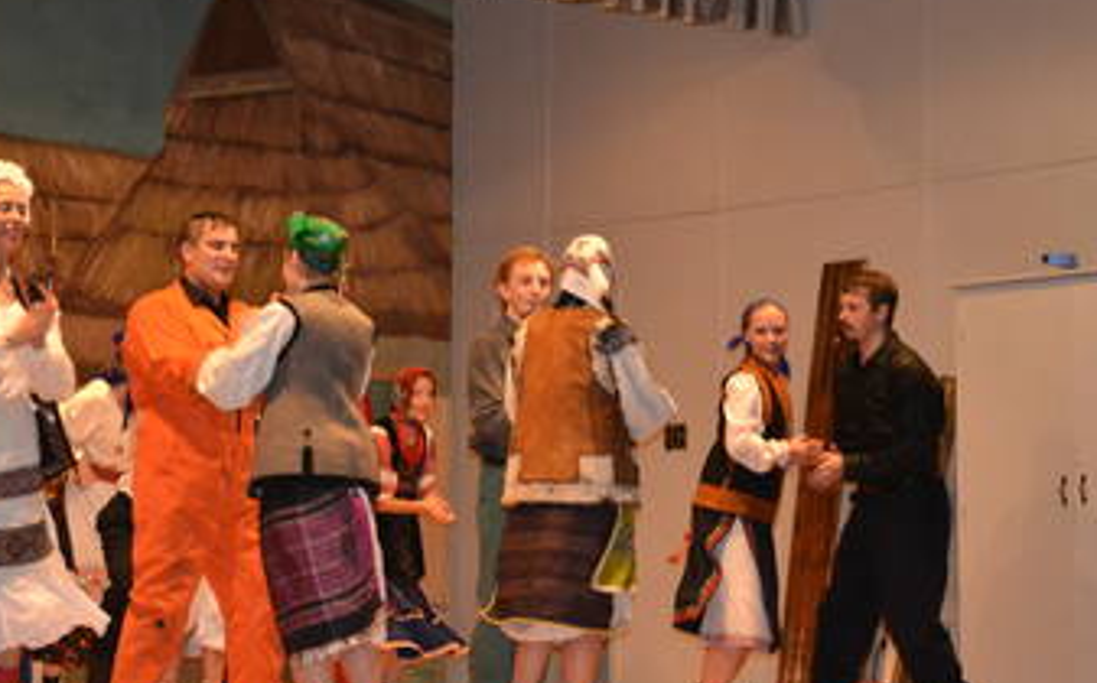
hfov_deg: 19.1
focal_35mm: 109
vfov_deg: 12.0
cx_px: 404
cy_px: 337
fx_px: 3256
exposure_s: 1/60
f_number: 4.8
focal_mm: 48
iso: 3200
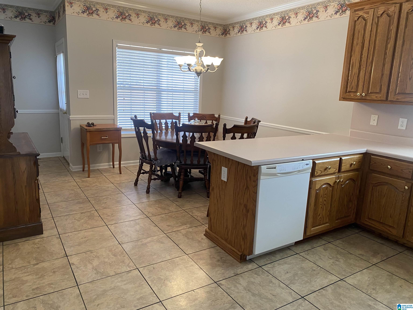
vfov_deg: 53.1
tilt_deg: -11.3
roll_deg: -2.7
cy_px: 155
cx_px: 206
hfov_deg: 67.3
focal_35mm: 26
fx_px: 310
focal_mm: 4.25
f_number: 1.8
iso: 100
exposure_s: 1/60
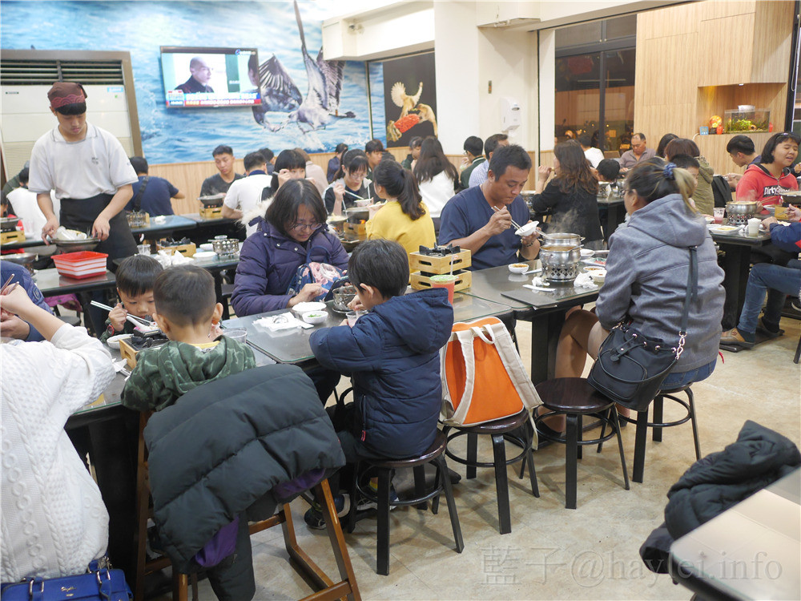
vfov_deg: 46.8
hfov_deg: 60.0
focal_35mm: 30
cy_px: 300
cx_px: 400
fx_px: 694
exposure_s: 1/60
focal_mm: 15
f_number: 1.7
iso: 800
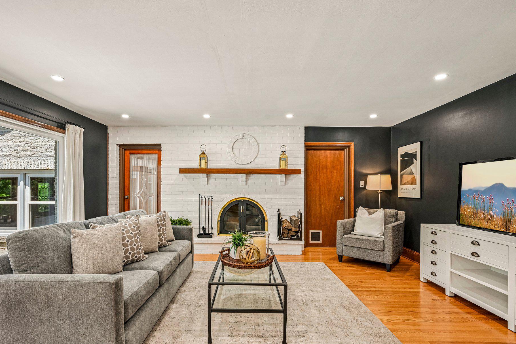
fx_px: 258
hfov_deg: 89.9
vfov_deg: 67.2
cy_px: 189
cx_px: 247
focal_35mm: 18
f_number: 8
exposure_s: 1/80
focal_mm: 16
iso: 800
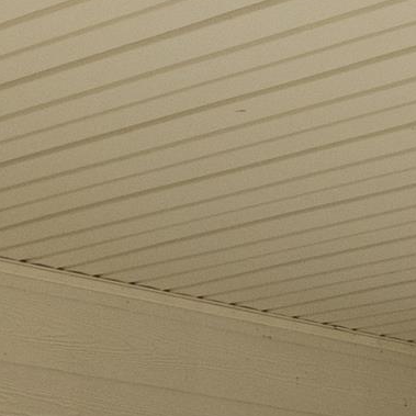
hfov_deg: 9.7
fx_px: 2366
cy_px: 821
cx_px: 667
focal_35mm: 174
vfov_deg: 9.4
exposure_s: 1/2500
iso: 1600
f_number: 7.1
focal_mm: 31
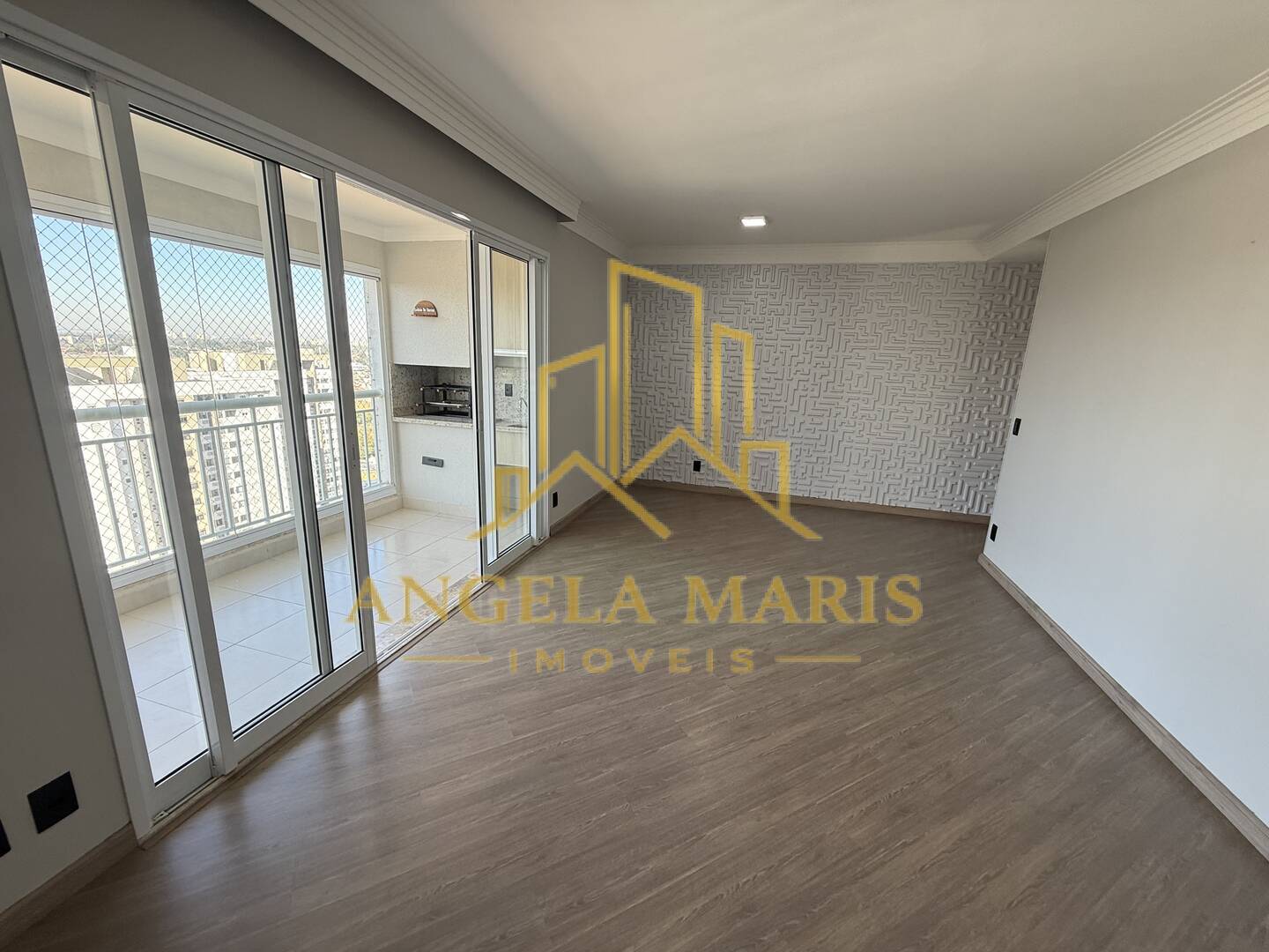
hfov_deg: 102.1
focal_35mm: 14
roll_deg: -2.2
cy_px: 476
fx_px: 513
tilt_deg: -13.0
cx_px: 634
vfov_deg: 85.7
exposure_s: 1/102
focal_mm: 2.22
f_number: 2.2
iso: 64
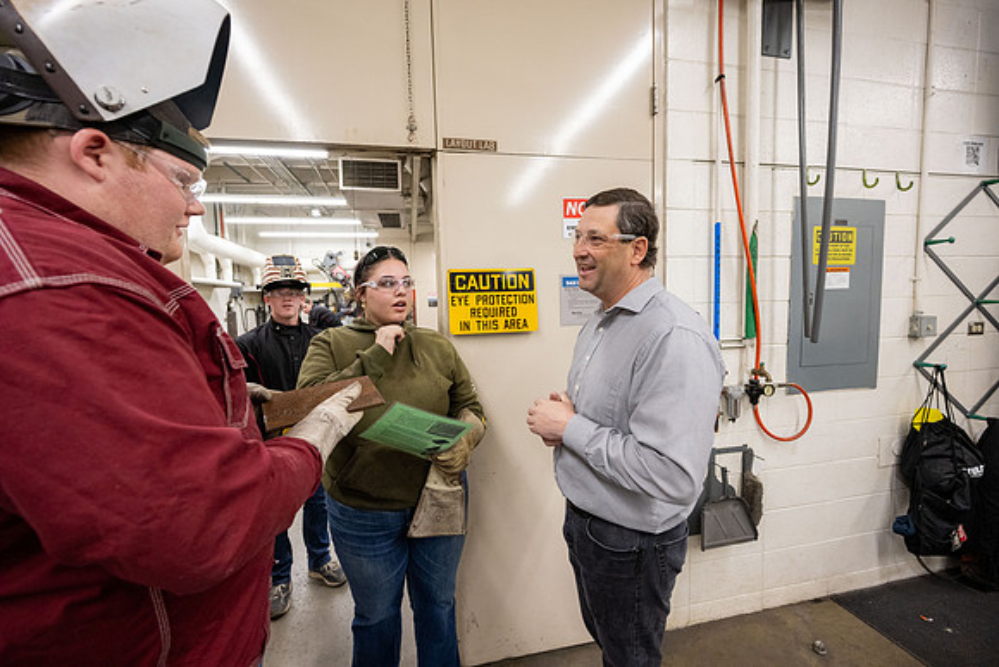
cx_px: 500
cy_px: 334
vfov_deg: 81.2
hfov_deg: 104.2
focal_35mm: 14
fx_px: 389
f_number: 4
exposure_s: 1/200
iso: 1600
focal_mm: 14
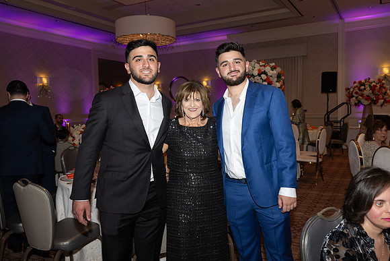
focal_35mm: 30
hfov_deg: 61.9
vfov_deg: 43.6
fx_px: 325
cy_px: 130
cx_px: 195
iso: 800
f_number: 5.6
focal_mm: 30
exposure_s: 1/100
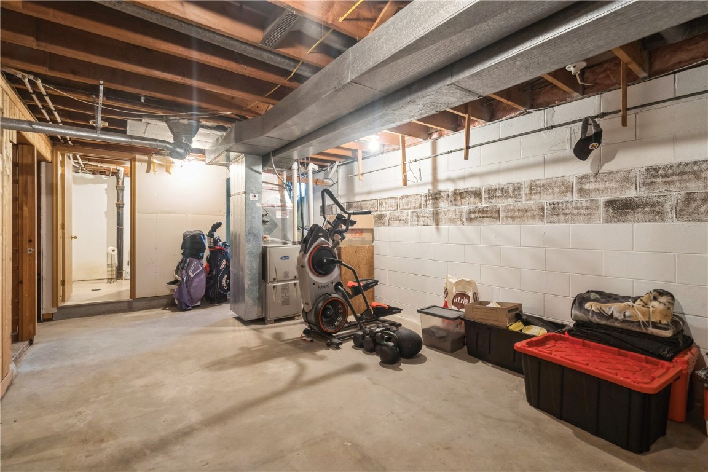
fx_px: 315
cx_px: 354
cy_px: 236
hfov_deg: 96.7
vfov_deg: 73.7
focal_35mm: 16
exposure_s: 1.3
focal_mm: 16
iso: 400
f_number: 10
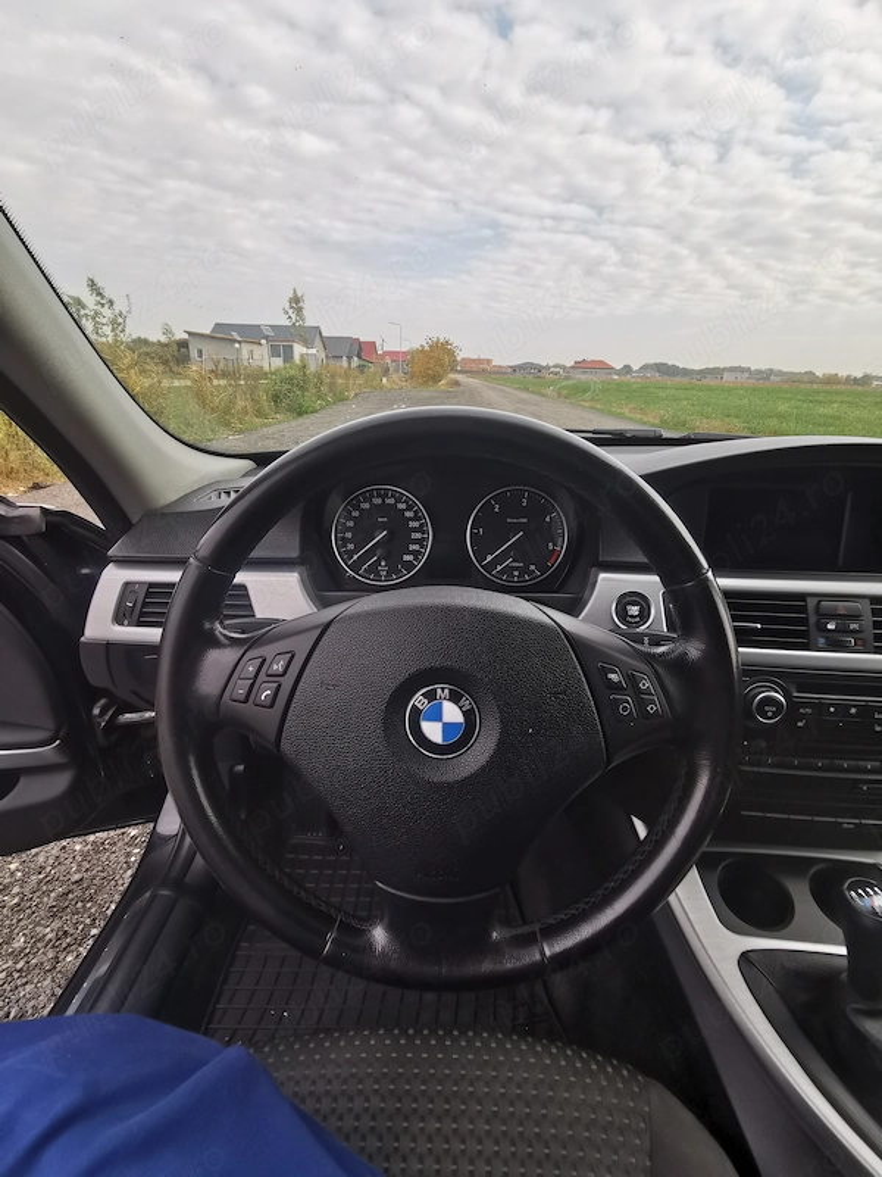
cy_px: 588
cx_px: 441
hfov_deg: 78.1
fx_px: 544
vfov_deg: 94.5
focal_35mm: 16
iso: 50
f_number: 2.2
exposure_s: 1/493
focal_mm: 2.35
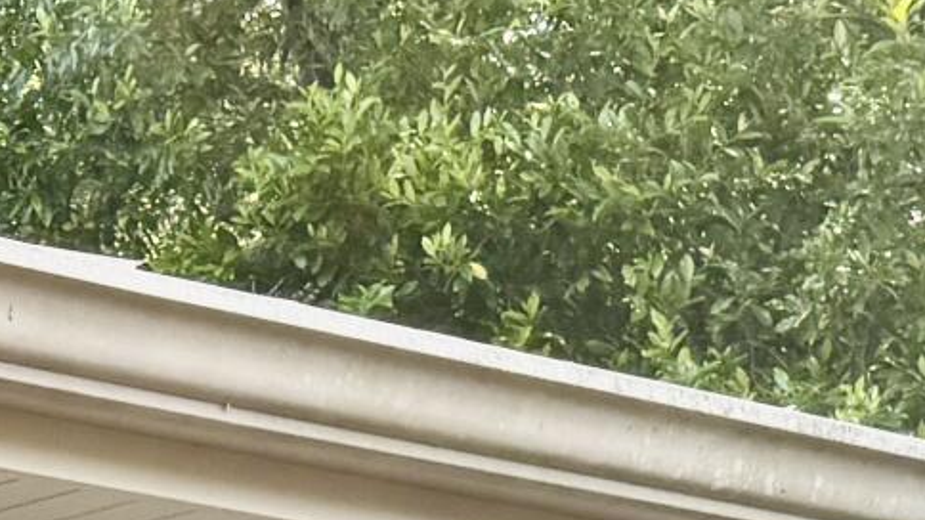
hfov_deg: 12.7
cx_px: -382
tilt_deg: -1.5
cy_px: 1499
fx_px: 3973
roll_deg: +0.7
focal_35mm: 162
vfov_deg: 6.8
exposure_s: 1/347
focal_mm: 6.76
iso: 80
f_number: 1.78
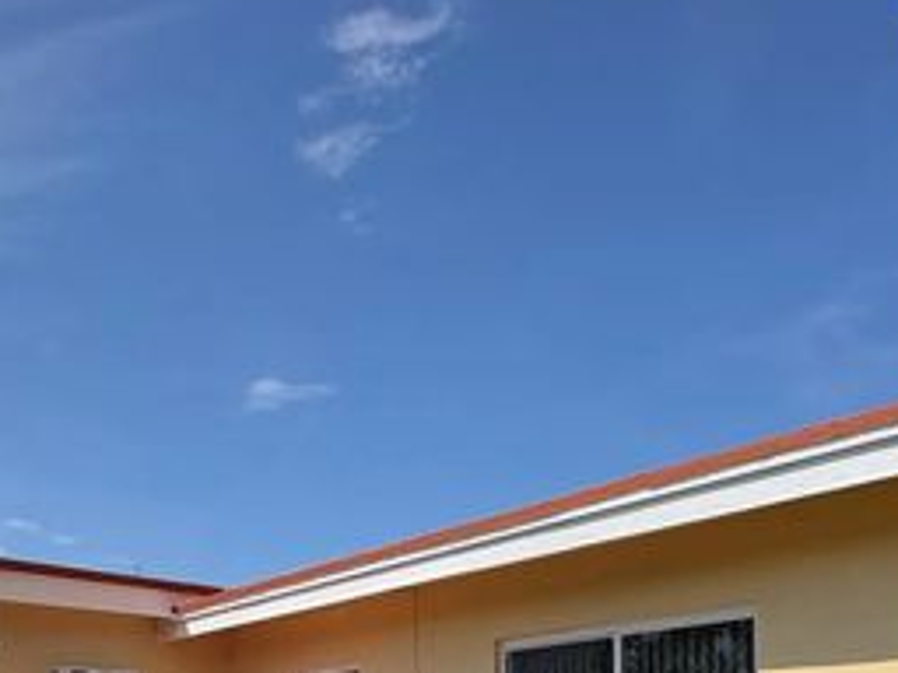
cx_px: 551
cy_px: 754
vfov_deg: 34.6
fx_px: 908
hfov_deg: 52.2
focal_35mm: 35
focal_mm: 2.22
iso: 50
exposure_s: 1/3906
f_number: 2.2
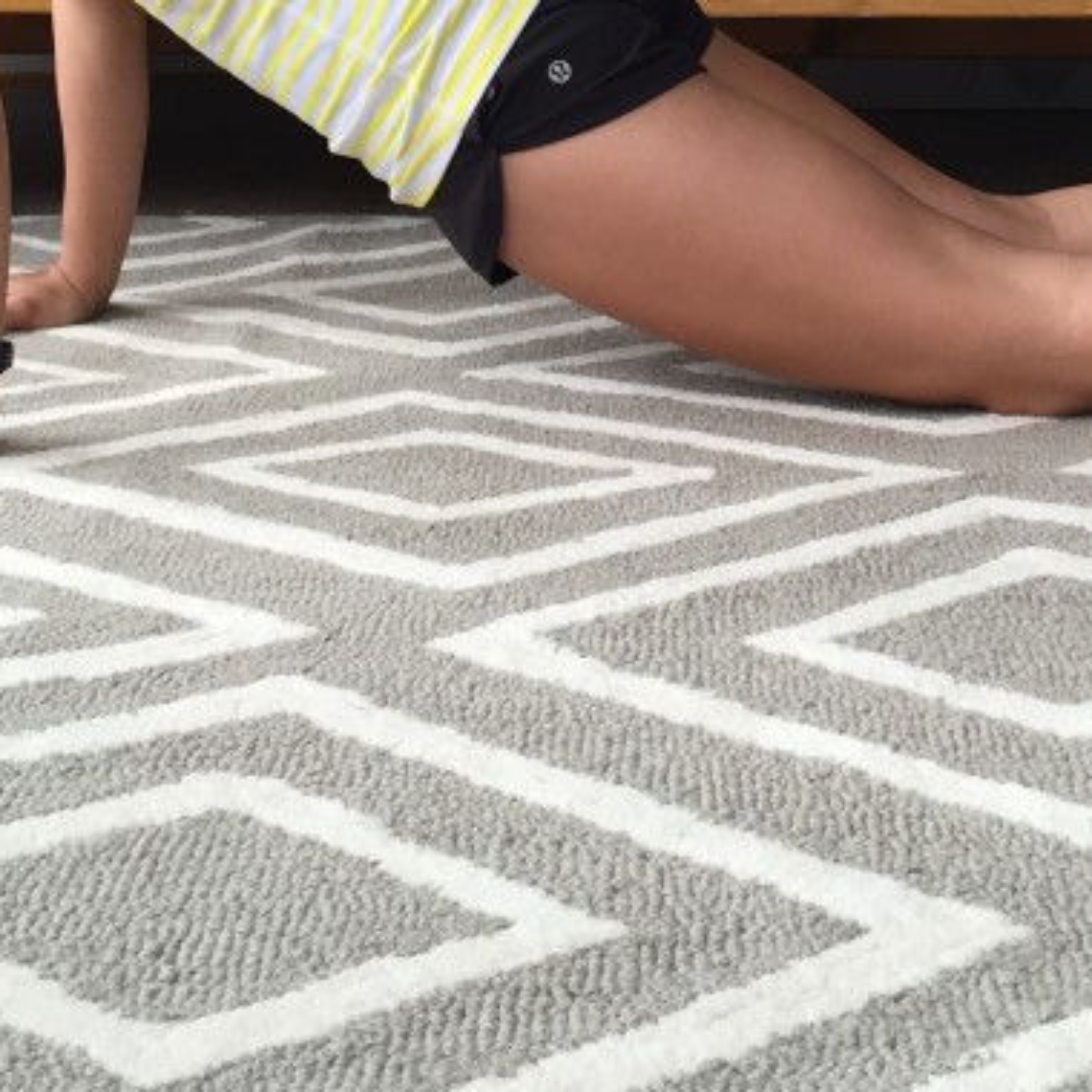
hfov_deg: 24.9
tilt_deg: -7.2
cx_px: 710
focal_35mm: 69
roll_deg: -1.4
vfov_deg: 24.1
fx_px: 2463
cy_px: 46
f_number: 2.2
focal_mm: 4.15
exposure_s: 1/40
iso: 32
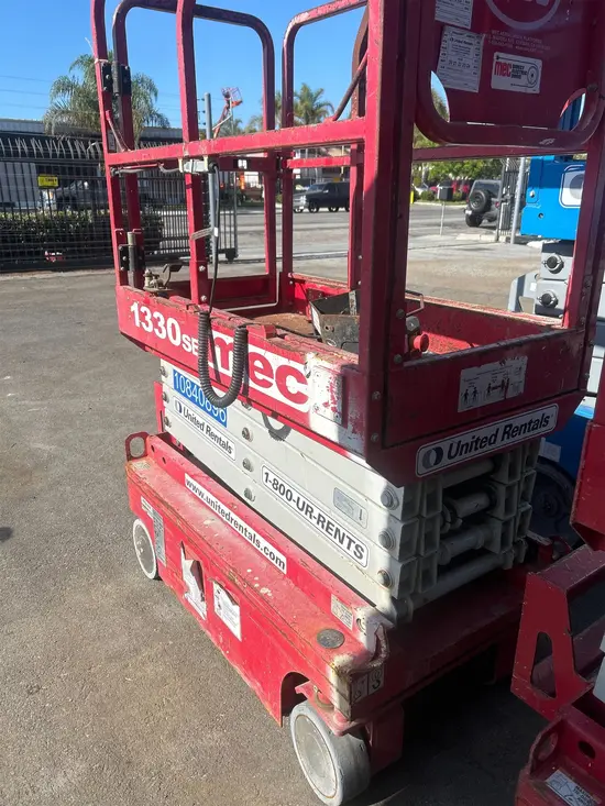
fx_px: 606
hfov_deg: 53.1
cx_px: 302
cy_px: 403
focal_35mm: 26
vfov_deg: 67.3
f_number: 1.5
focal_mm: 5.7
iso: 50
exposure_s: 1/4274
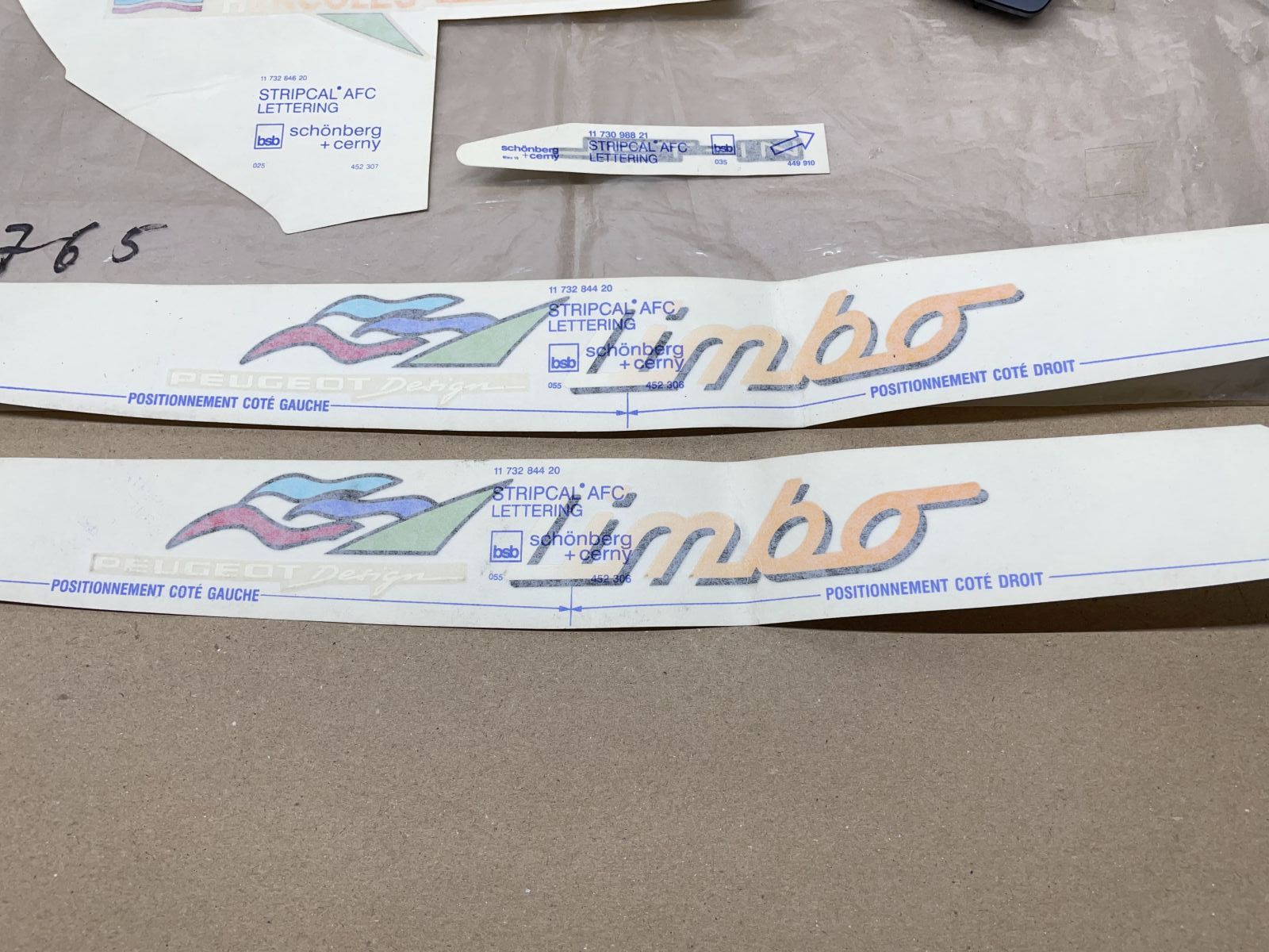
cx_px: 634
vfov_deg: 53.1
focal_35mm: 26
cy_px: 476
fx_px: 953
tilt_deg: -73.4
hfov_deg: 67.3
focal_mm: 4.2
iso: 32
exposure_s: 1/113
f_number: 1.6
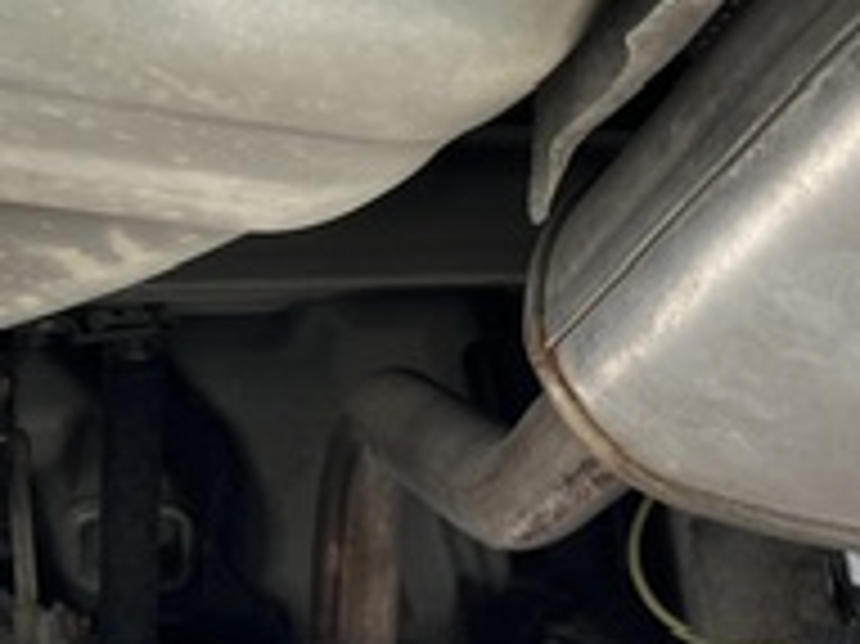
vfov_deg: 16.9
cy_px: 450
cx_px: -144
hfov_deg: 21.1
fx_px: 2160
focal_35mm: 87
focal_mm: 5.1
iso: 40
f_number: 1.6
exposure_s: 1/122
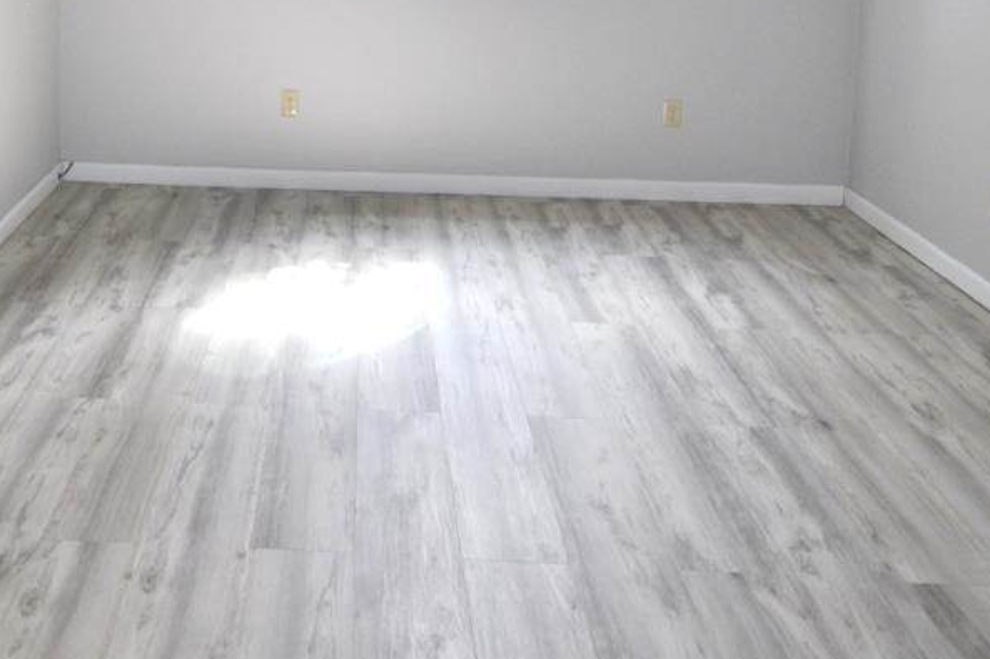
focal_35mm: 38
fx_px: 1045
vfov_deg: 31.6
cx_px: 287
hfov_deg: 49.3
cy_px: -40
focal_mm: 10
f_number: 4
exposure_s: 1/50
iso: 200
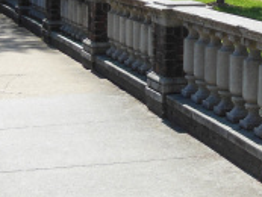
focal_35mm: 158
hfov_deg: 12.3
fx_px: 1197
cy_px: -81
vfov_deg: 9.2
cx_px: 265
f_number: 4.1
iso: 125
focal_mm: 6.9
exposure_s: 1/640
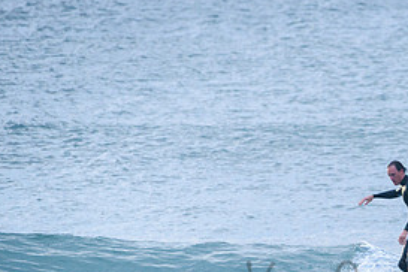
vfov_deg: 1.3
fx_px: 12114
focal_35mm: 1069
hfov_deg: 1.9
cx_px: 401
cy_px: 271
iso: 640
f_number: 5.6
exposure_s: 1/1000
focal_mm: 500
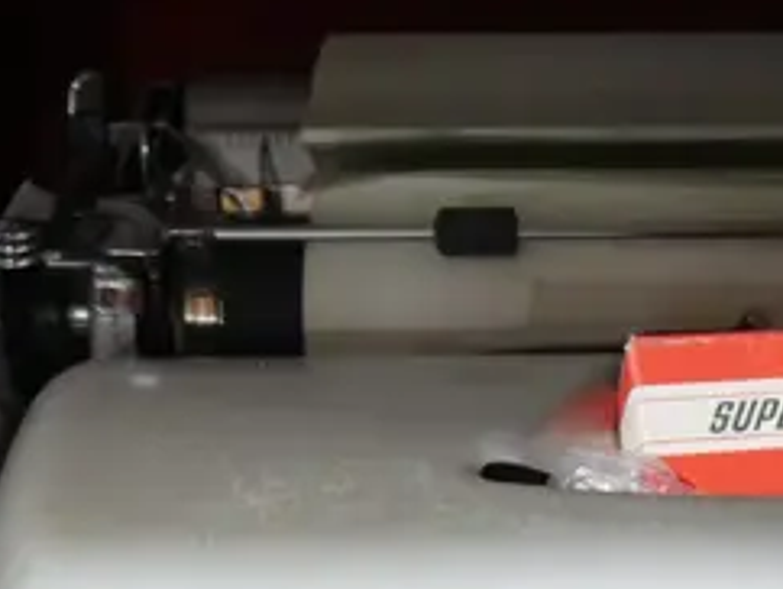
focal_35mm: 144
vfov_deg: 10.2
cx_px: 1019
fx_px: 3260
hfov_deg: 13.2
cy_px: 691
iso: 800
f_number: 4
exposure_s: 1/60
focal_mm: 17
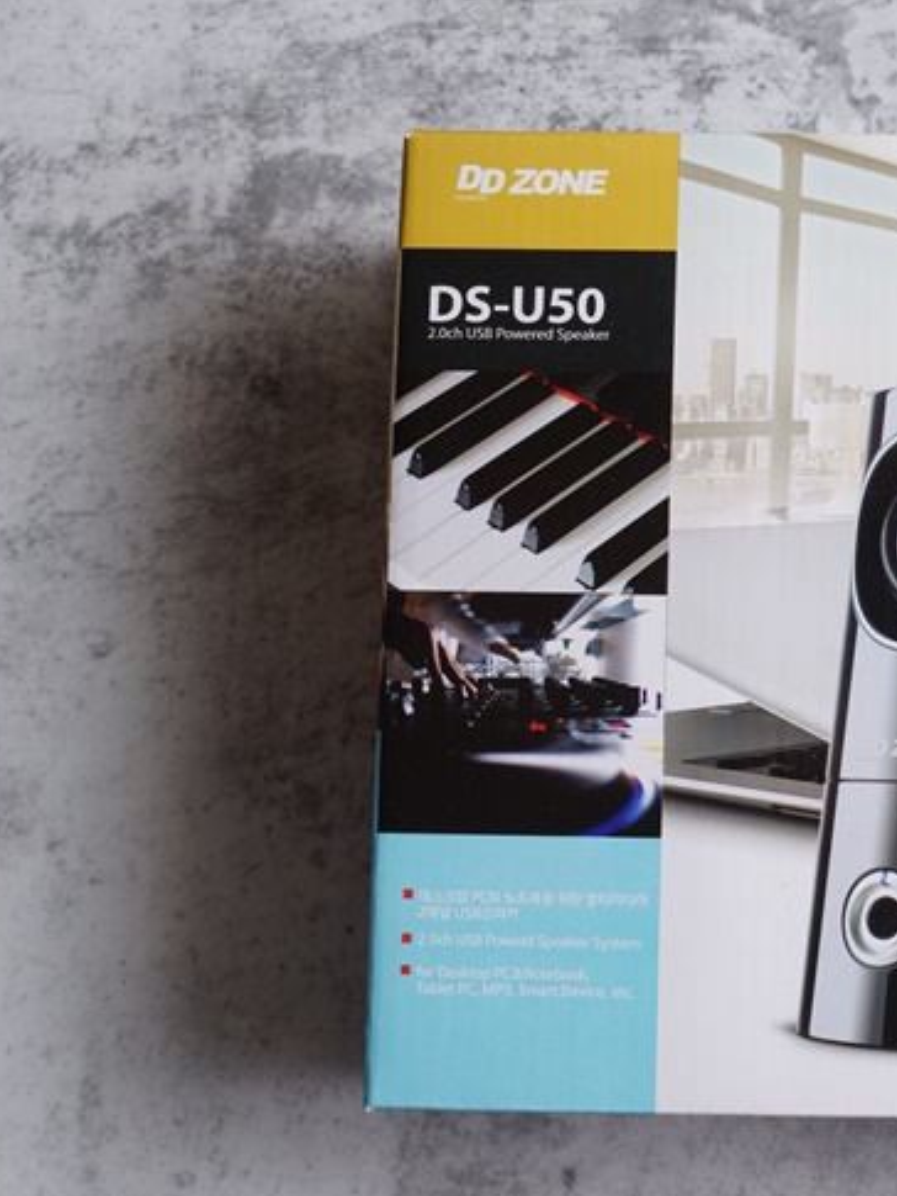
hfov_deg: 21.5
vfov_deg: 29.4
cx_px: 880
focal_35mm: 66
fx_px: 2279
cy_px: 597
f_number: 11
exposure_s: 1/60
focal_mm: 30
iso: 100
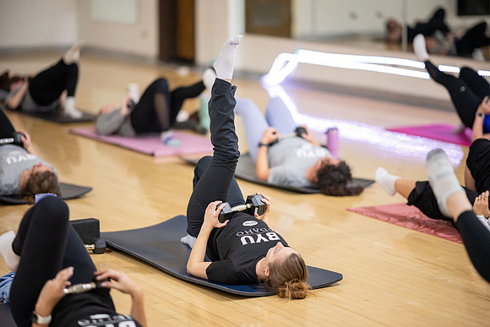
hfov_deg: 19.5
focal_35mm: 105
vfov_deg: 13.0
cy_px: 164
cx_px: 245
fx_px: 1429
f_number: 1.4
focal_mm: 105
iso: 8000
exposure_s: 1/320
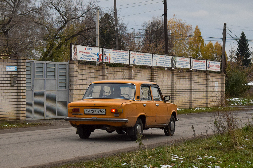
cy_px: 84
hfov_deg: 26.0
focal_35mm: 78
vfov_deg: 17.5
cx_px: 126
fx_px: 548
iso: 800
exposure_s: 1/640
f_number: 6.3
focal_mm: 52
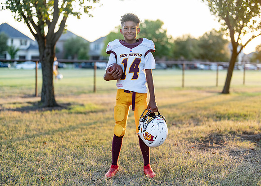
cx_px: 135
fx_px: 426
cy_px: 90
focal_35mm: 58
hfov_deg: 34.0
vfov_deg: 24.6
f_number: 1.2
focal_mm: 50
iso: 100
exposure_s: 1/500
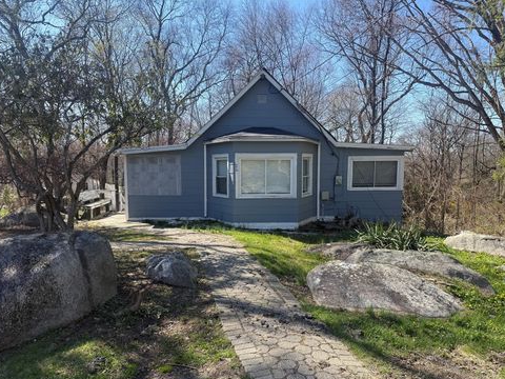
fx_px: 365
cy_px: 196
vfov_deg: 54.9
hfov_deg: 69.4
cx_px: 250
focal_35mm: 25
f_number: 1.78
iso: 80
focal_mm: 6.76
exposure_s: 1/1493
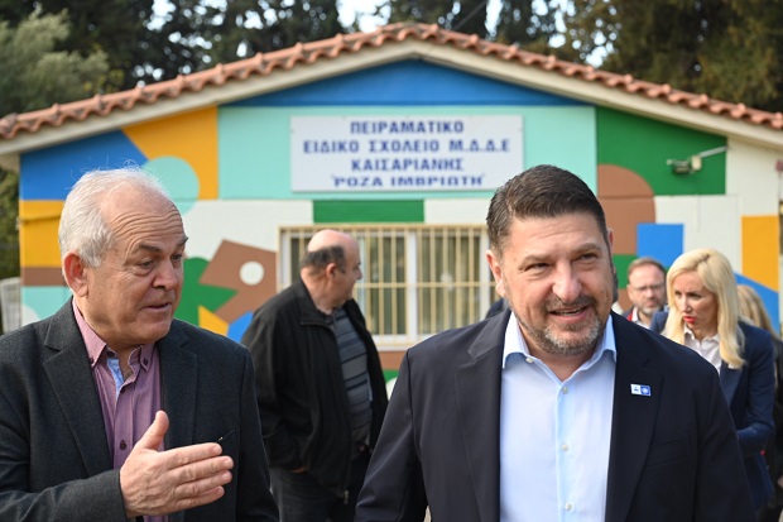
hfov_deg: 35.6
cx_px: 392
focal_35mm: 56
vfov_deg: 24.2
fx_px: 1218
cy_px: 261
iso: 200
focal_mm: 56
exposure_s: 1/250
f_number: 4.5
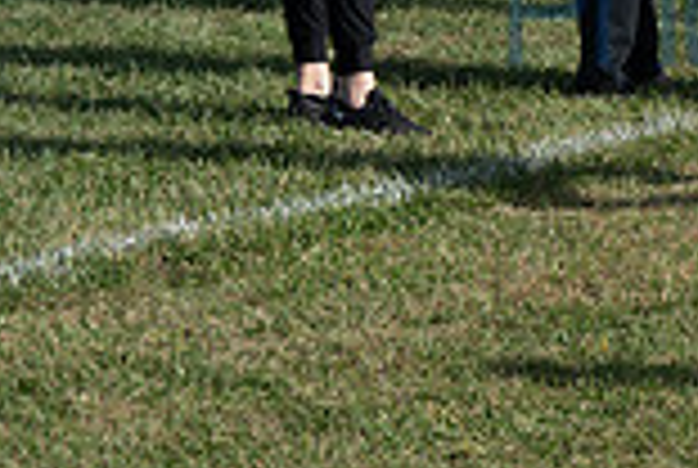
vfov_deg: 4.7
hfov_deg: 6.9
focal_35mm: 291
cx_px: 1162
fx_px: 5653
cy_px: -362
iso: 320
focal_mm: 78
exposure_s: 1/1000
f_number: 7.1
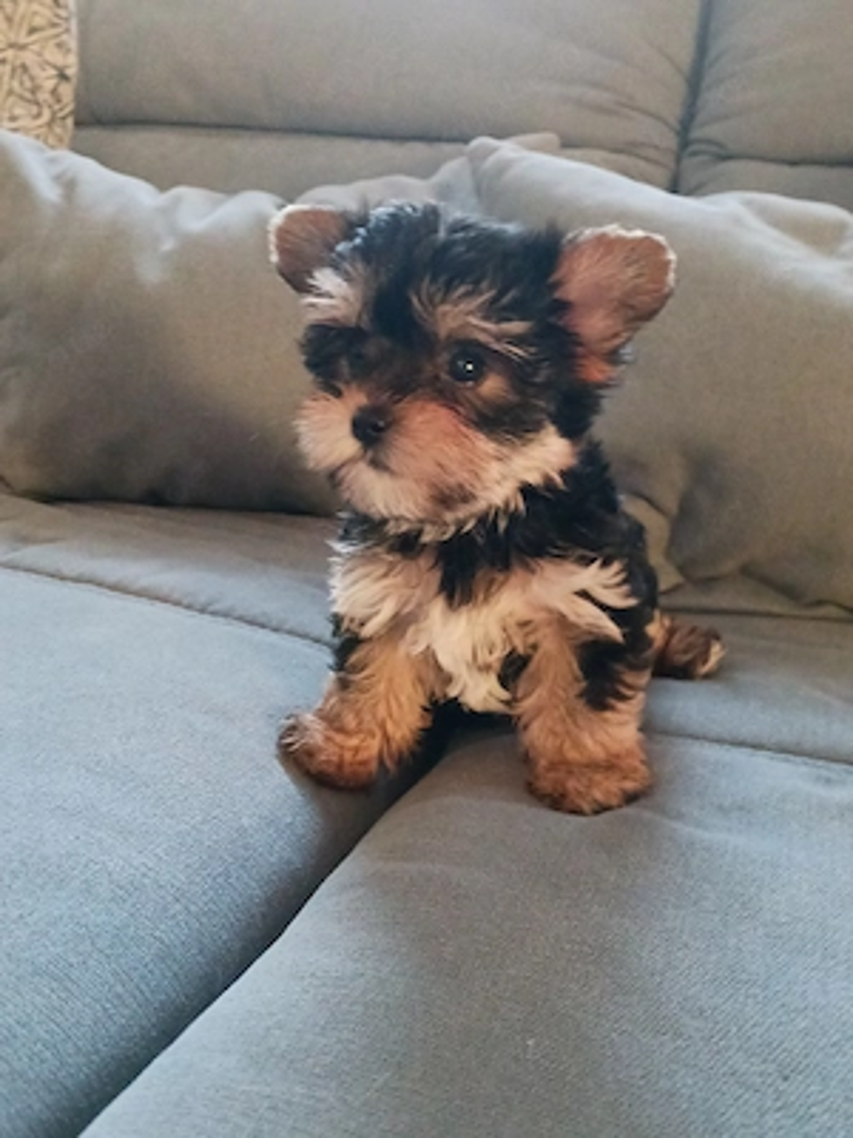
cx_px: 426
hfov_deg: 51.4
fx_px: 887
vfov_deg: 65.3
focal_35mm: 27
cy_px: 569
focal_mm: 4
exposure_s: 1/16.7
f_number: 1.8
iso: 2500
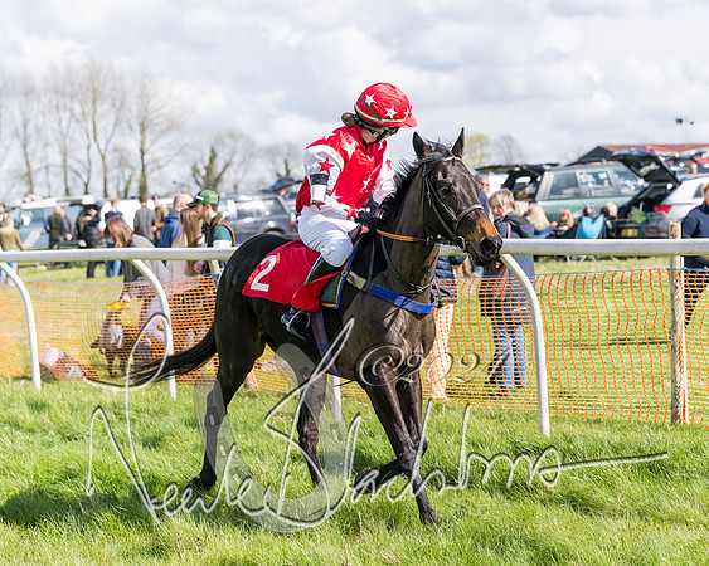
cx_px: 420
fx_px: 2451
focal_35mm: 117
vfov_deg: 13.2
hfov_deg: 16.4
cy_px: 326
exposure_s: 1/4000
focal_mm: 84
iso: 400
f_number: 4
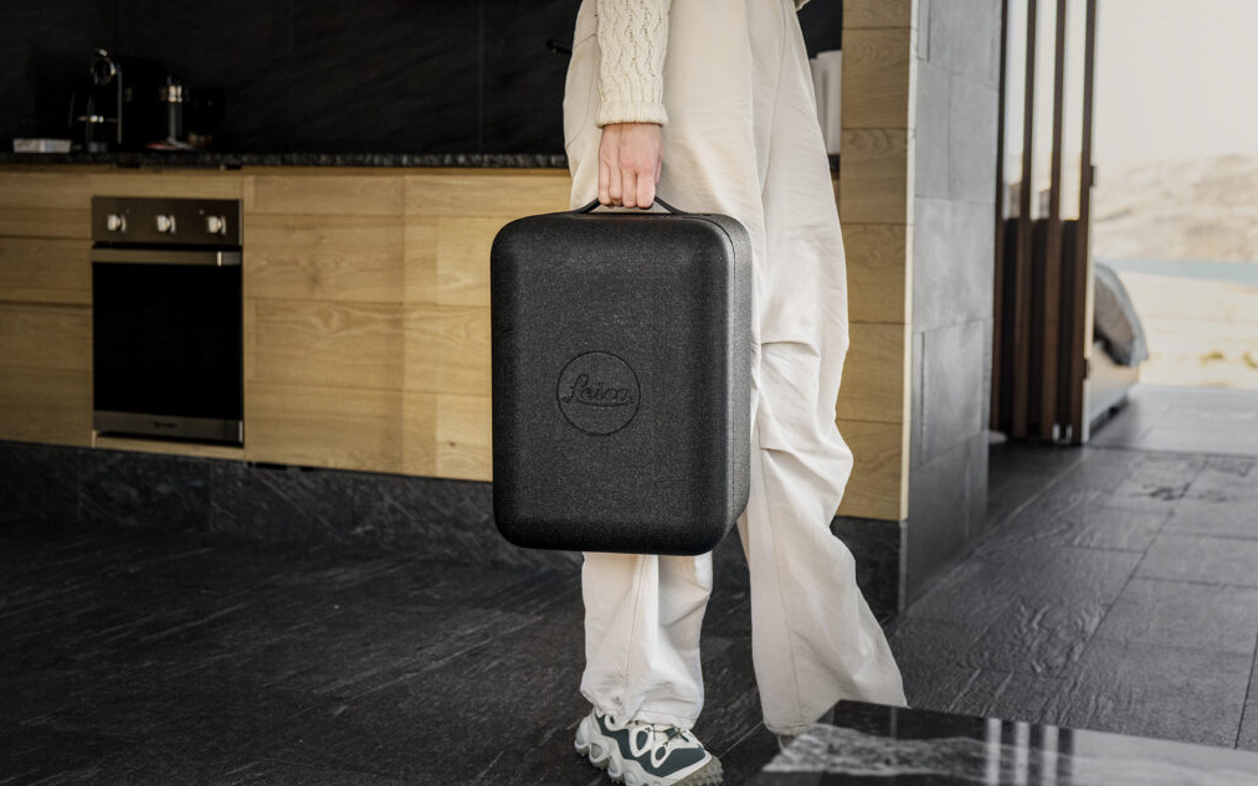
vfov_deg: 37.3
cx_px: 632
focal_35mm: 34
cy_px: 391
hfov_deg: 56.7
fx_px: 1166
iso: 320
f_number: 3.1
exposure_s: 1/250
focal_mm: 33
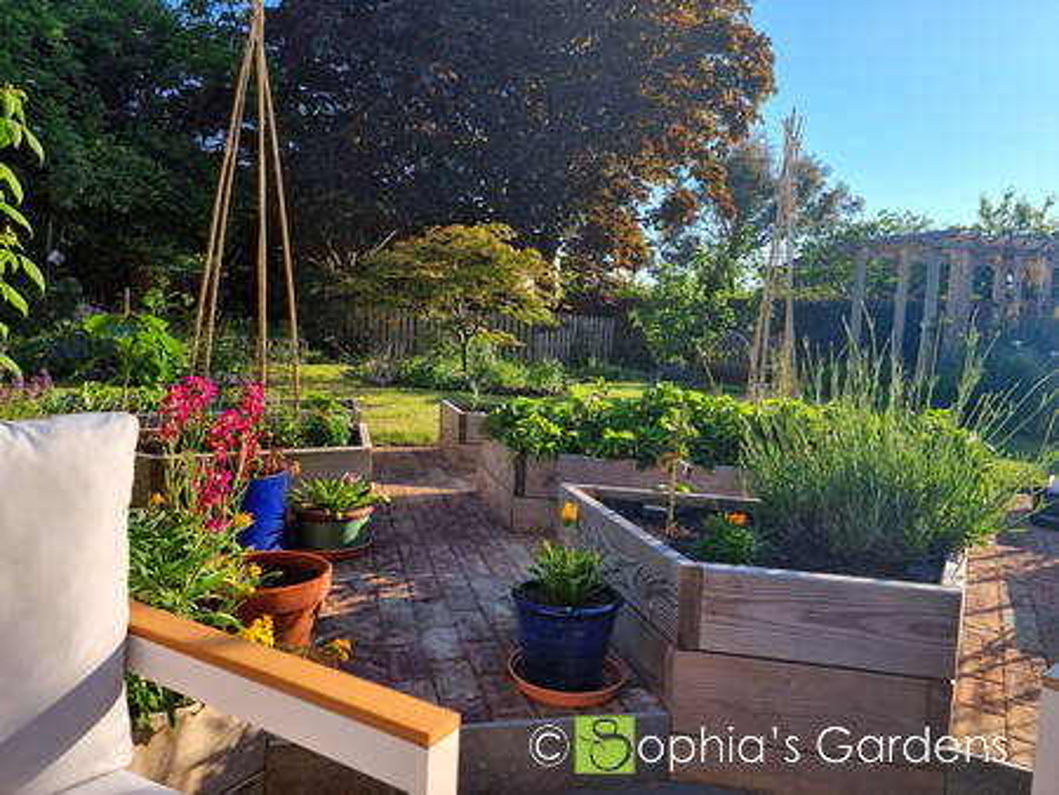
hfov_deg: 71.6
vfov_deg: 56.9
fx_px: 735
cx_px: 530
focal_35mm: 24
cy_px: 398
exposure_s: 1/530
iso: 50
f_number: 1.8
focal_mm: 6.7
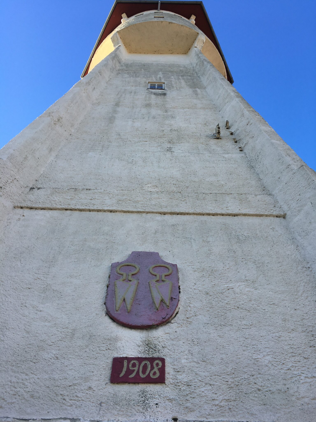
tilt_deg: +58.6
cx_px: 158
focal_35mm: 29
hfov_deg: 48.2
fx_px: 353
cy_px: 211
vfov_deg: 61.7
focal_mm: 4.15
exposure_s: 1/523
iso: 25
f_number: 2.2
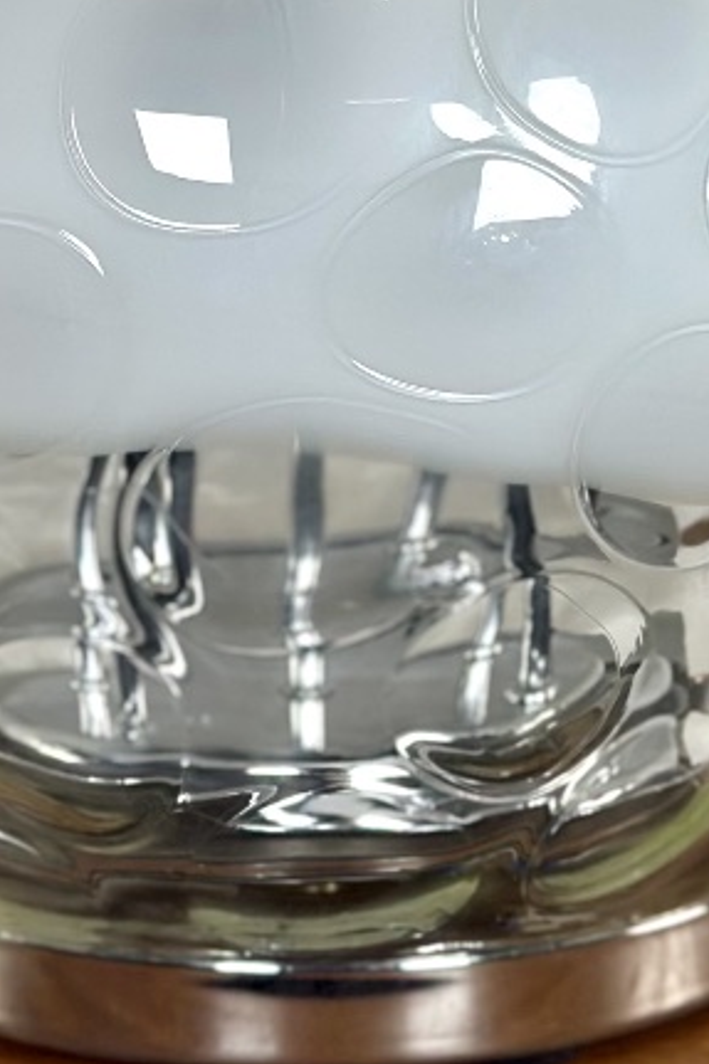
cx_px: 279
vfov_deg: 14.4
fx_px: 4109
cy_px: -146
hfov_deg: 9.9
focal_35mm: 139
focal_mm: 6.86
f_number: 1.78
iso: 80
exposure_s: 1/363
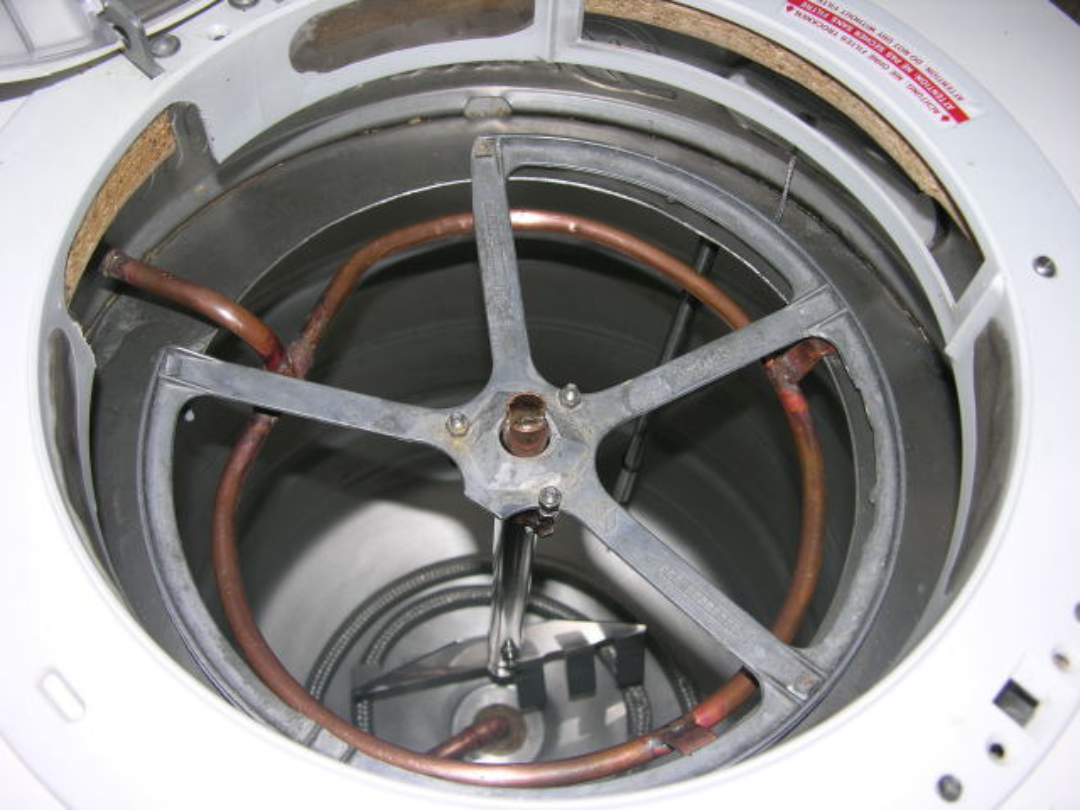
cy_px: 405
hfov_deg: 52.6
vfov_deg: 40.7
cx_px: 540
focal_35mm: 35
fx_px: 1092
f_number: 2.8
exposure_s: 1/60.1
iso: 50
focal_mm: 8.9
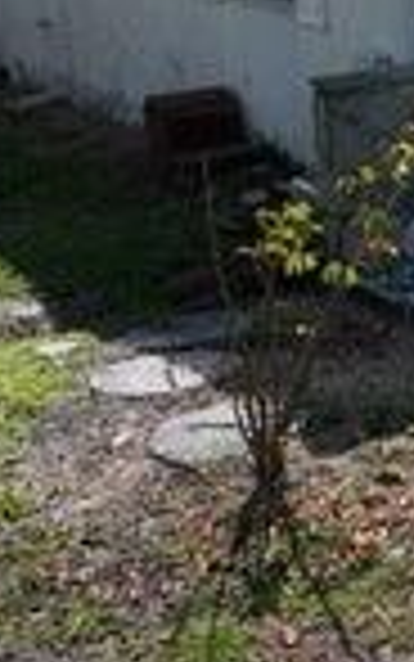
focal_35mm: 148
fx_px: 2669
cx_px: 1346
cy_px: 126
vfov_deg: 14.0
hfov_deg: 7.5
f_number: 2.8
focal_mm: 12.29
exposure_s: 1/3200
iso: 140
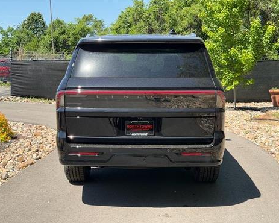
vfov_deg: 29.7
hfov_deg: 36.7
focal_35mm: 51
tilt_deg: -7.0
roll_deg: +2.8
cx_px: 135
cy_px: 112
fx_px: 421
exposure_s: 1/2273
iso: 80
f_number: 1.78
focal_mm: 6.76
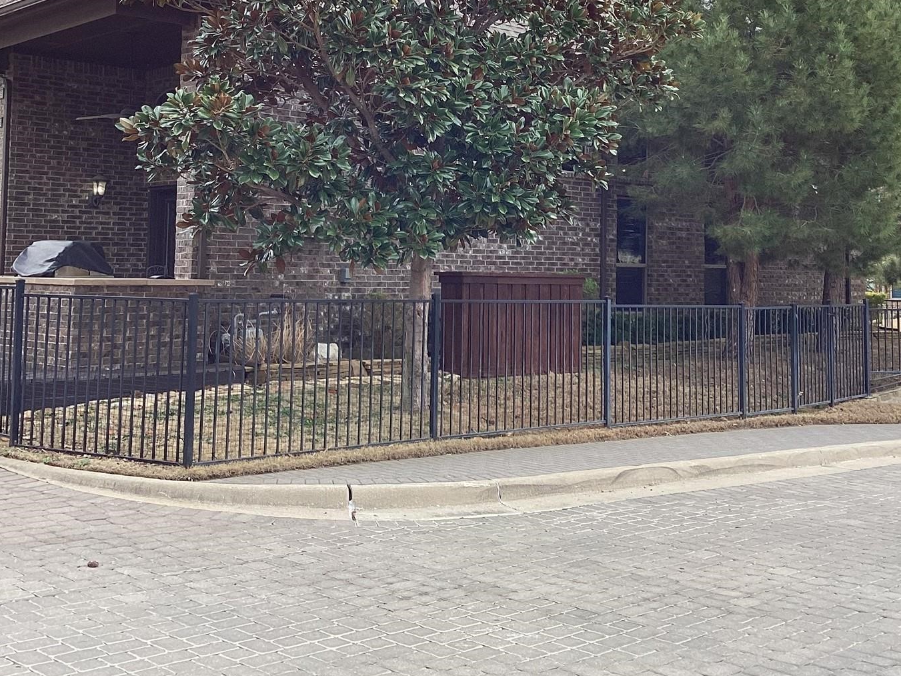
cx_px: 498
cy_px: 171
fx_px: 1223
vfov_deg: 30.4
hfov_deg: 40.4
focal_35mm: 47
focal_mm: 3.3
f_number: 2.4
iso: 25
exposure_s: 1/295
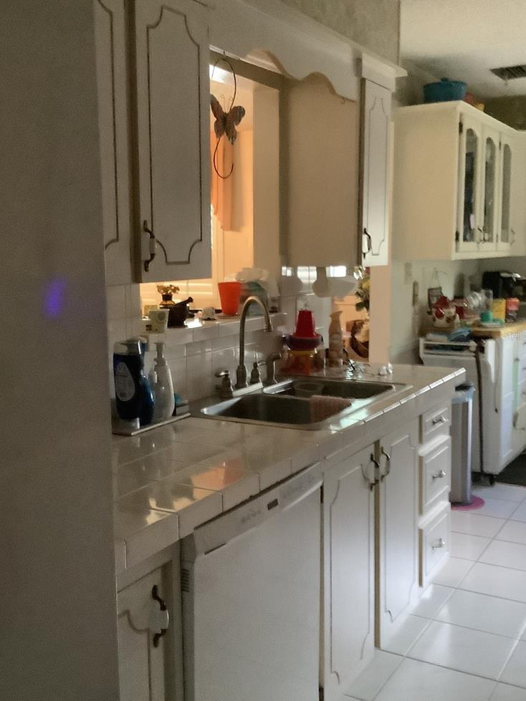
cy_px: 335
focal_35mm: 38
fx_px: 770
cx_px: 231
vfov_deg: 49.0
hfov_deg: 37.7
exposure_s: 1/30
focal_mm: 3.3
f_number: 2.4
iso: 640
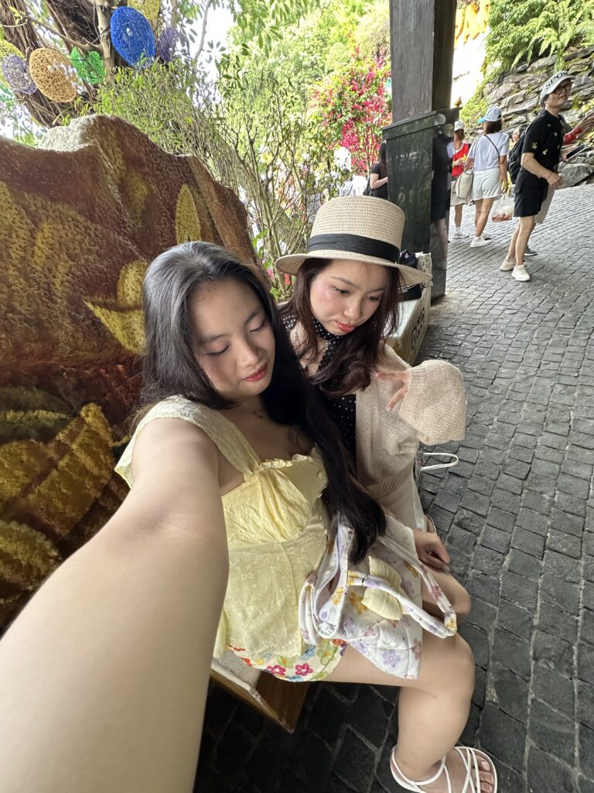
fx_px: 320
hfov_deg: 85.7
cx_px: 297
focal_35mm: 14
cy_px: 396
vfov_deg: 102.1
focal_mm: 2.22
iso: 320
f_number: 2.2
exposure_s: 1/99
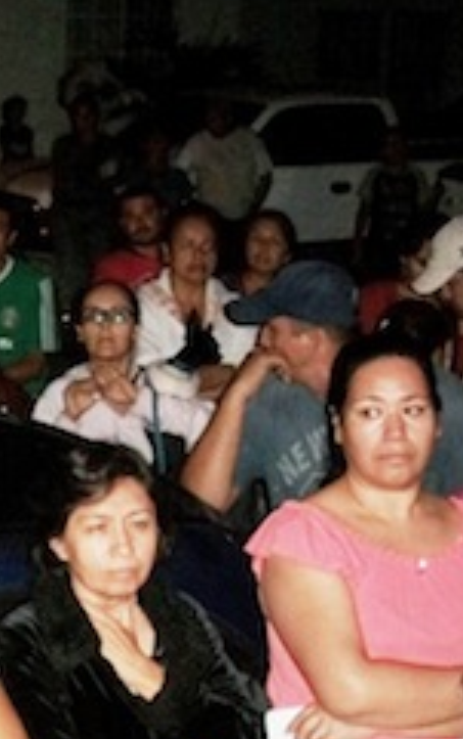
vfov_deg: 26.4
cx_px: -138
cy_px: 569
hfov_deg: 16.1
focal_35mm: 77
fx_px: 1552
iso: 200
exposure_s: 1/125
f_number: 3.1
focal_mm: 6.3
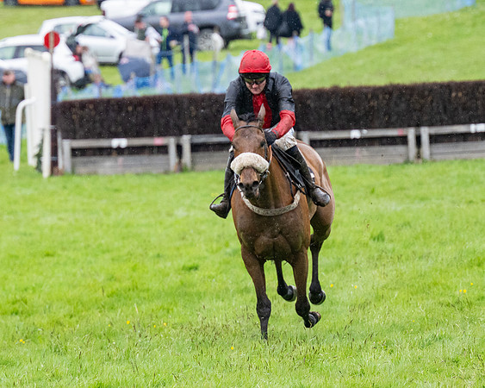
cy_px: 172
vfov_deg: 4.0
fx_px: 5501
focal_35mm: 383
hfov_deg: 5.0
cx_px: 201
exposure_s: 1/800
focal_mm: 155
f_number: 4
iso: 1000
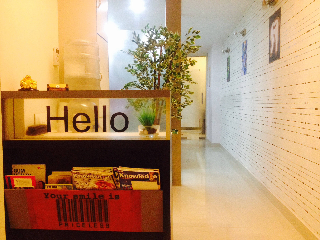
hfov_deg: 52.6
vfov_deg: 40.7
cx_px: 160
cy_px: 120
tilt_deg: -3.2
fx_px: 324
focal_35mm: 35
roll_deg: +0.3
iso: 250
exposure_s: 1/20
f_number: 2.4
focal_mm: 4.28
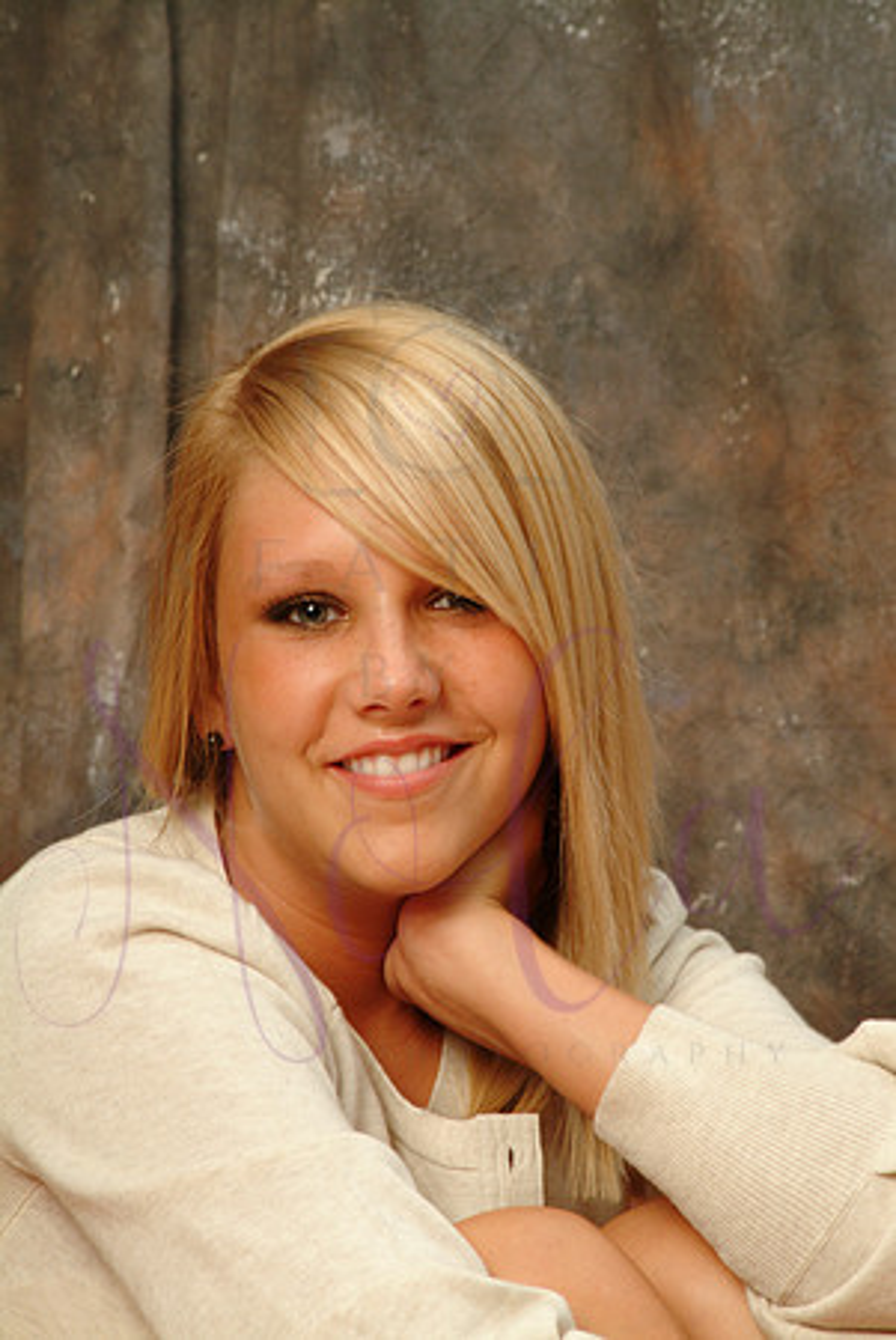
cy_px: 670
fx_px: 11173
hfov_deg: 4.6
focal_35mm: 300
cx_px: 448
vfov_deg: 6.9
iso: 400
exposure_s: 1/125
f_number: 11
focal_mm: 200
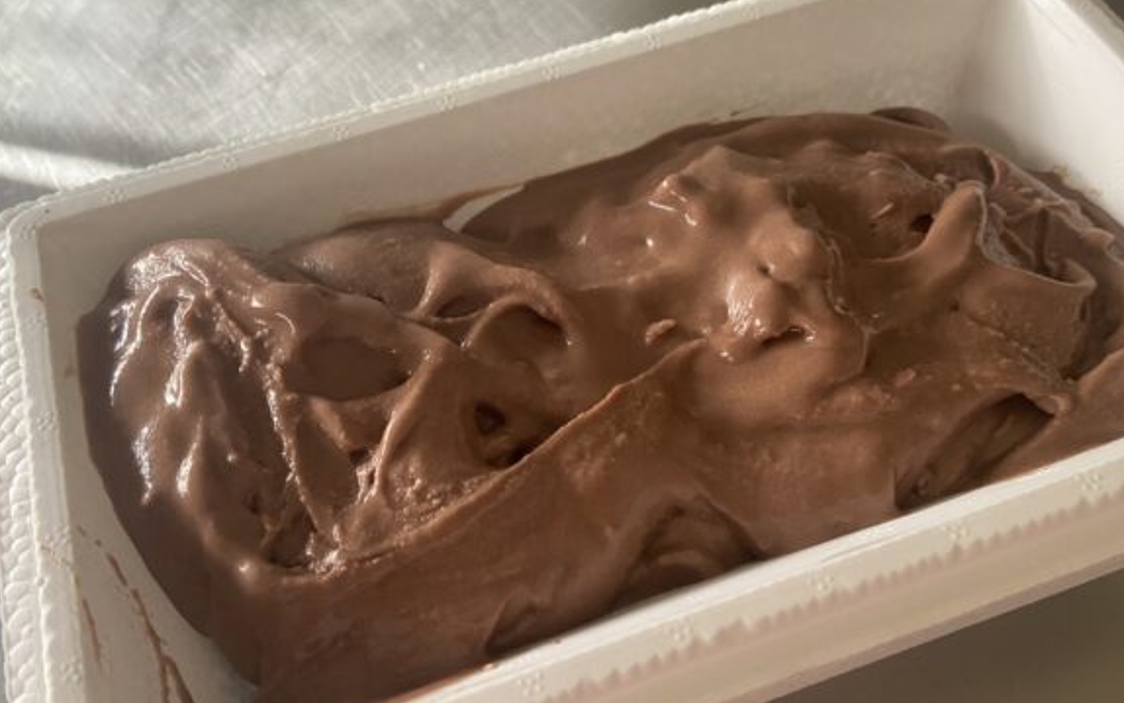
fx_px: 980
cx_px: 563
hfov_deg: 59.6
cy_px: 399
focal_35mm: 32
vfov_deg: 39.4
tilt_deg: -59.2
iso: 125
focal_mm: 4.25
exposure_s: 1/60
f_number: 1.8
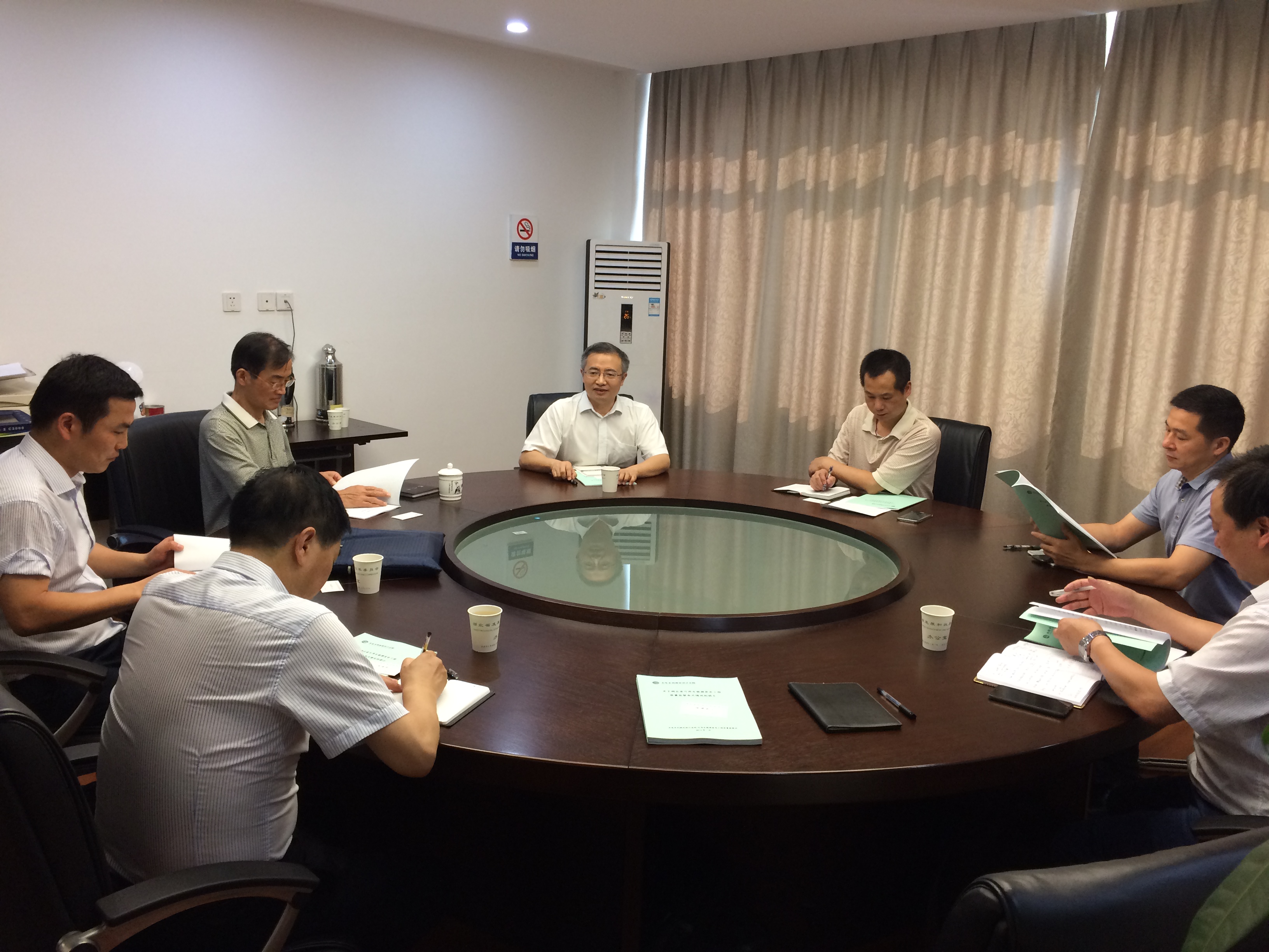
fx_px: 1063
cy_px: 476
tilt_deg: -11.6
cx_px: 634
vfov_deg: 48.2
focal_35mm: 29
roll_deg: -1.6
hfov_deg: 61.7
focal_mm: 4.15
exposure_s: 1/33
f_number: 2.2
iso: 64
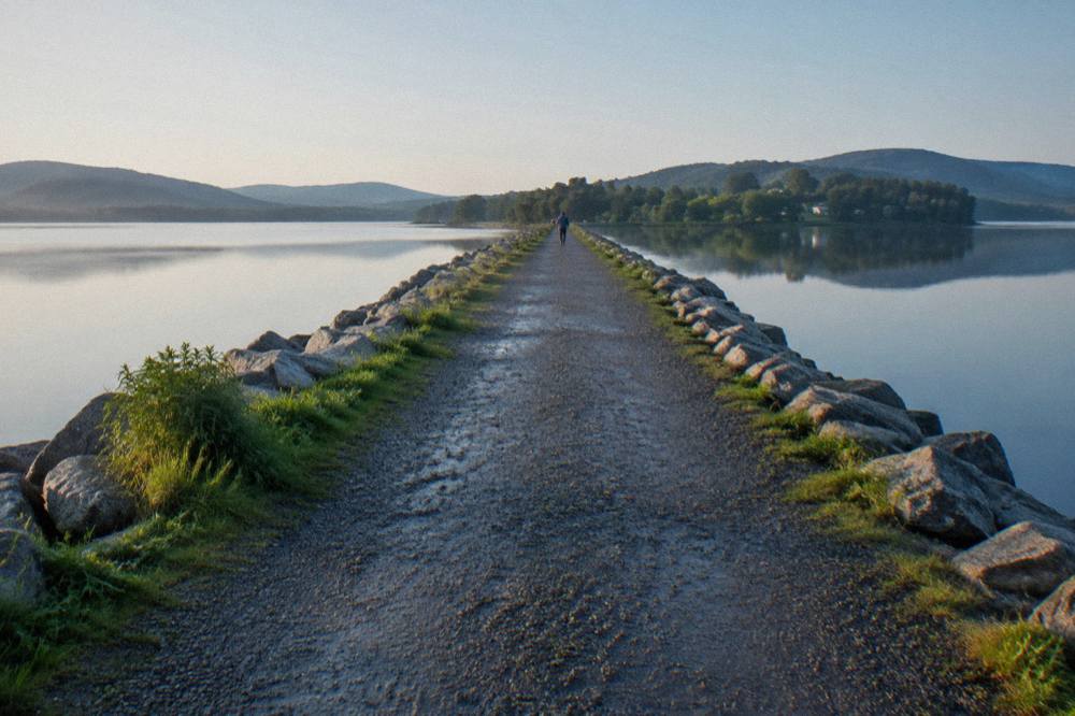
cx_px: 538
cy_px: 358
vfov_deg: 35.9
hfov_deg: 51.9
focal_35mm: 37
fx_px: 1104
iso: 500
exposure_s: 1/320
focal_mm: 37
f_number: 11
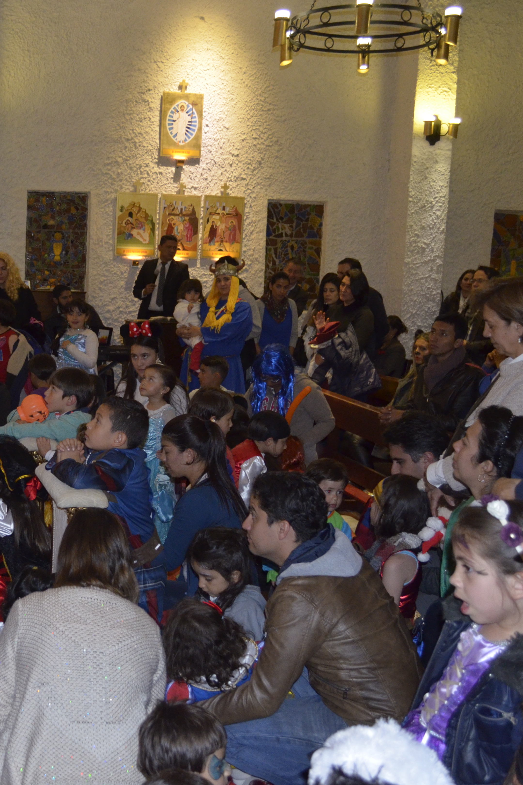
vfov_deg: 39.6
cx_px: 47
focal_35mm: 50
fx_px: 1089
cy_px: 391
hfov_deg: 26.1
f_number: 3.8
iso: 1600
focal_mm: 22
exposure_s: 1/80
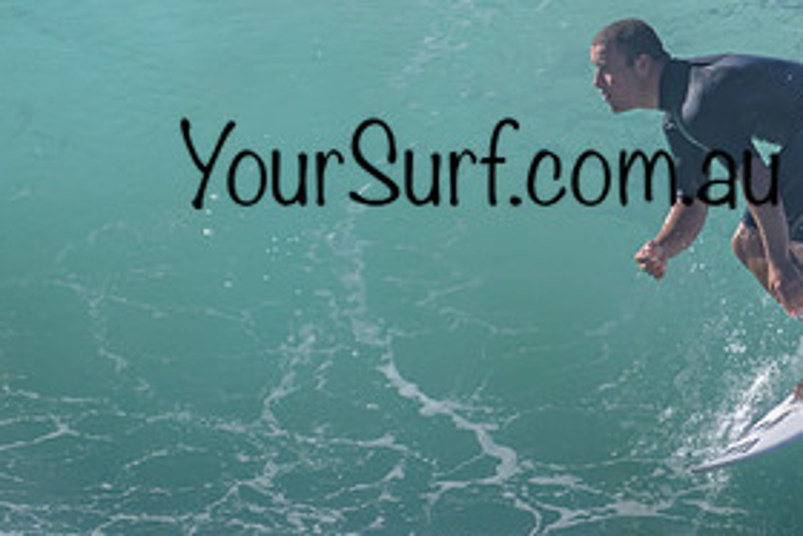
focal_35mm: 2071
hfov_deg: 1.0
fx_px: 46217
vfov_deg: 0.7
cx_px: 476
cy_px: 139
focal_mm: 1000
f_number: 11
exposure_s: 1/2000
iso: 800
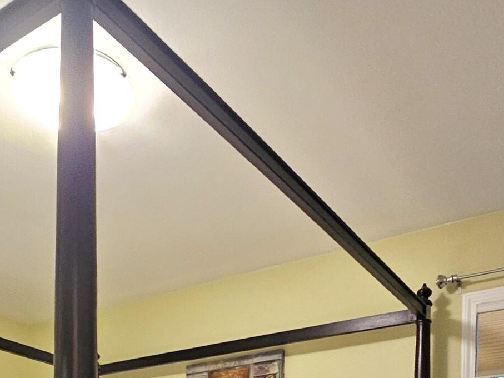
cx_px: 187
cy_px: 536
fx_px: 626
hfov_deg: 43.5
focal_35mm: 43
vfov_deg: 26.4
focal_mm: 2.2
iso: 320
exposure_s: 1/40
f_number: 2.2
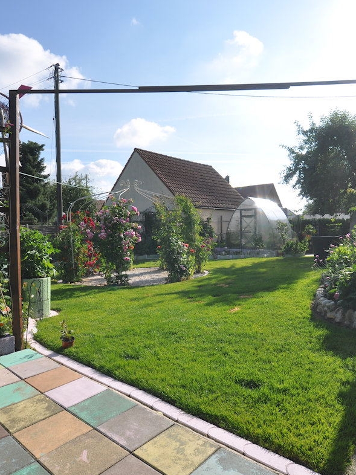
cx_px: 193
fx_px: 302
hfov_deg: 61.0
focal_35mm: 22
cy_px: 240
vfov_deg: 76.4
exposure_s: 1/200
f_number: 11
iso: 200
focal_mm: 10
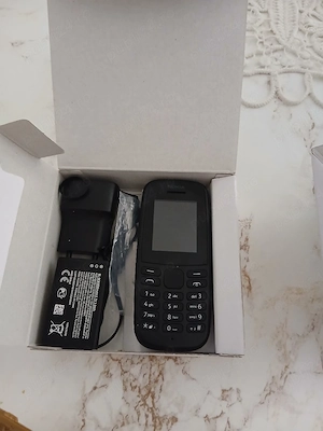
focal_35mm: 26
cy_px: 216
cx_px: 162
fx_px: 323
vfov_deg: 67.3
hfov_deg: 53.1
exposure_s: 1/20
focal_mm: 3.98
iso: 800
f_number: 1.8
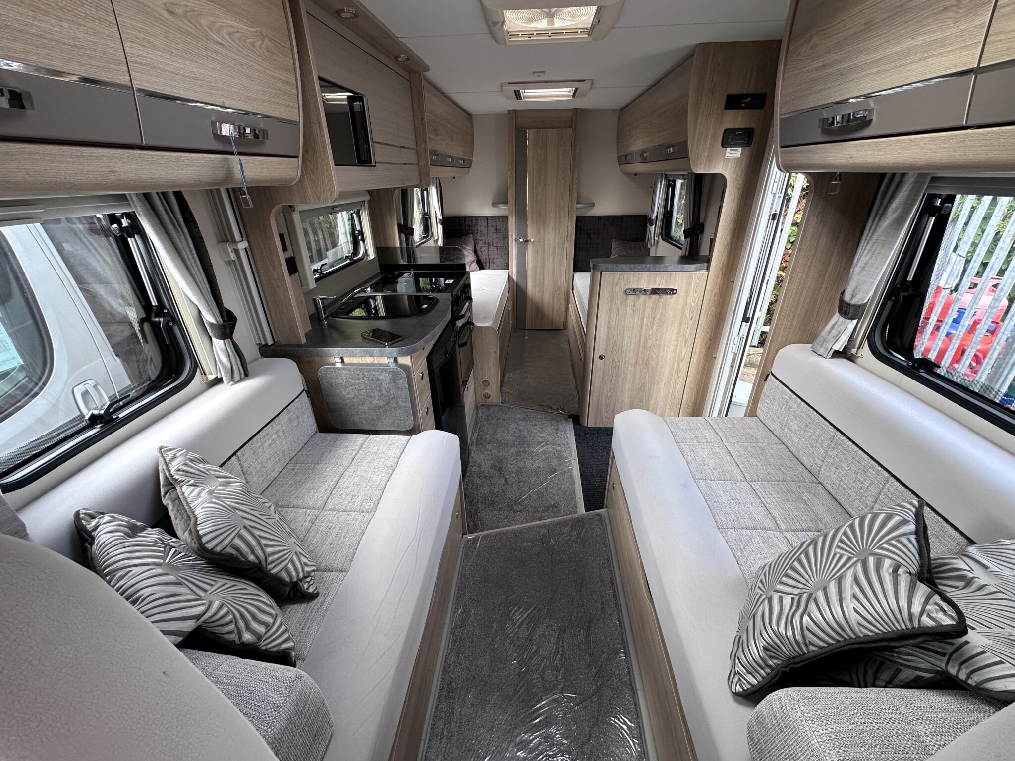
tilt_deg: -26.7
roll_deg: +1.1
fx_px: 411
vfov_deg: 85.7
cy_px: 380
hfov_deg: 102.1
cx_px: 508
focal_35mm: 14
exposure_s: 1/99
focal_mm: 2.22
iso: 100
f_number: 2.2
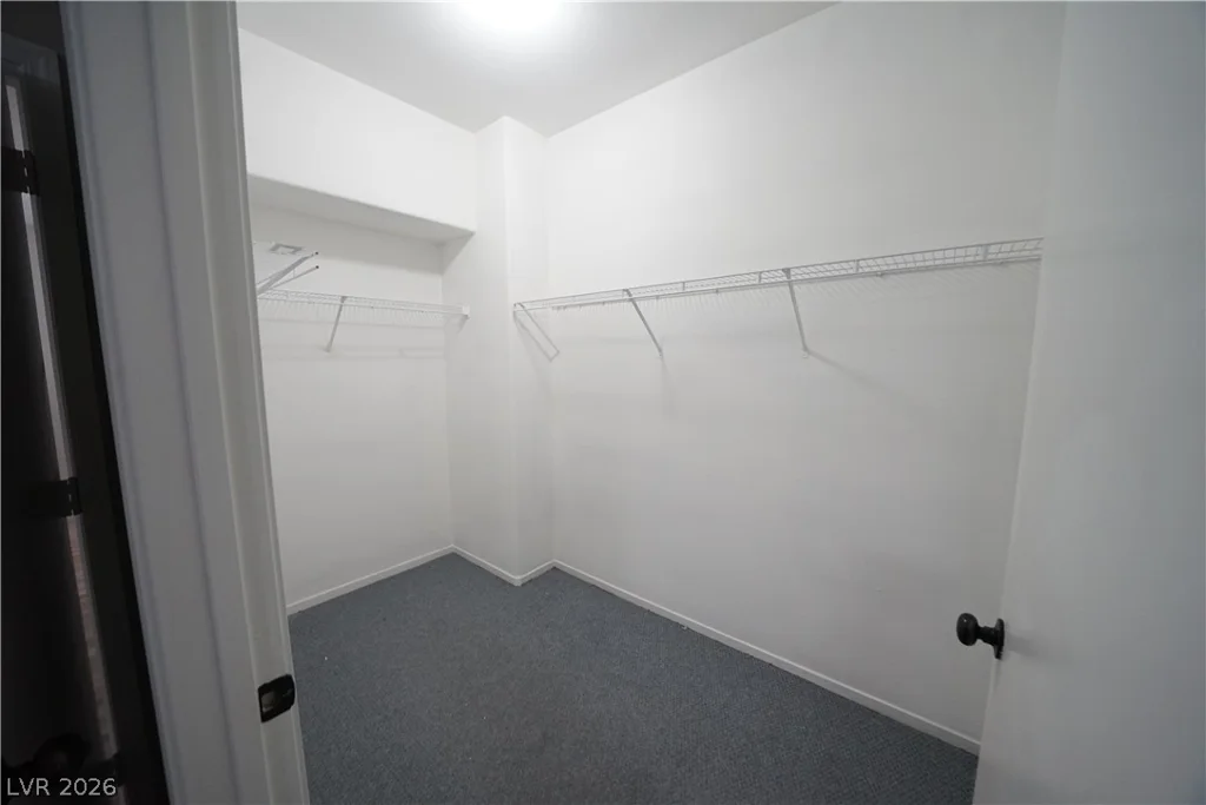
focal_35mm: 12
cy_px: 402
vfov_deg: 90.0
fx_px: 402
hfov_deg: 112.6
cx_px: 603
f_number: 6.3
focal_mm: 12
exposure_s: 1/25
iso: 1600
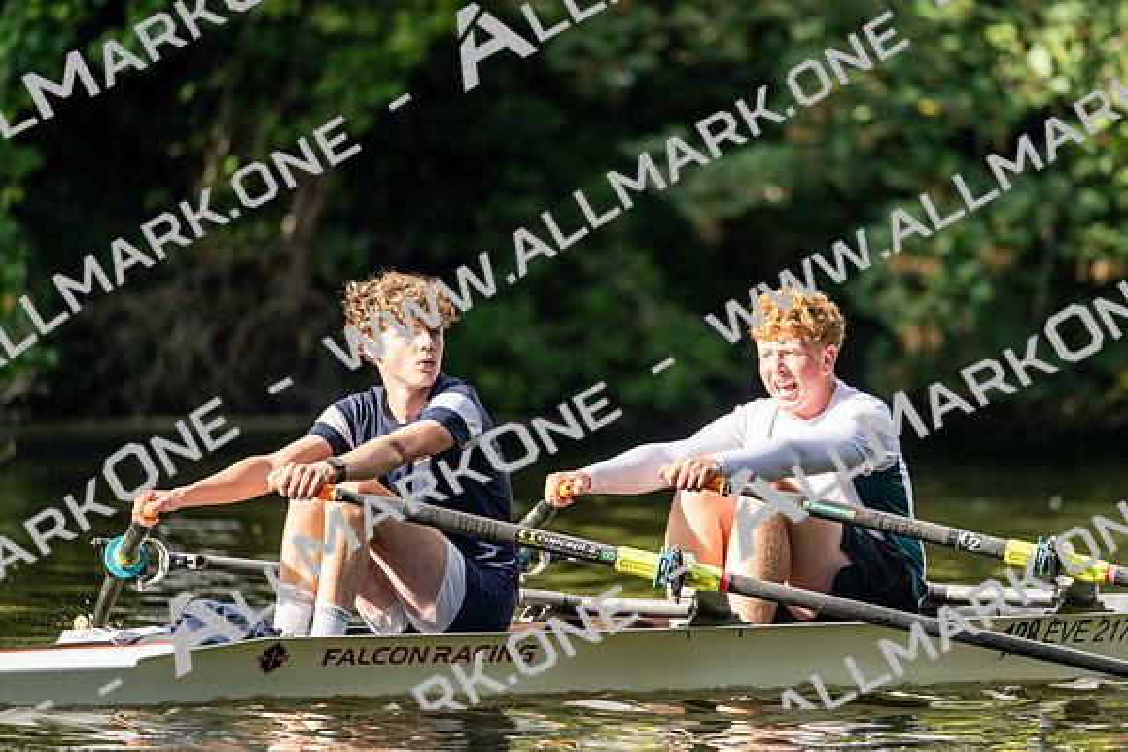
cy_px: 376
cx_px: 564
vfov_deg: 3.4
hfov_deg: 5.1
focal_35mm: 400
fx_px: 12542
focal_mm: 400
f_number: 4.5
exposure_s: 1/2500
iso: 1000
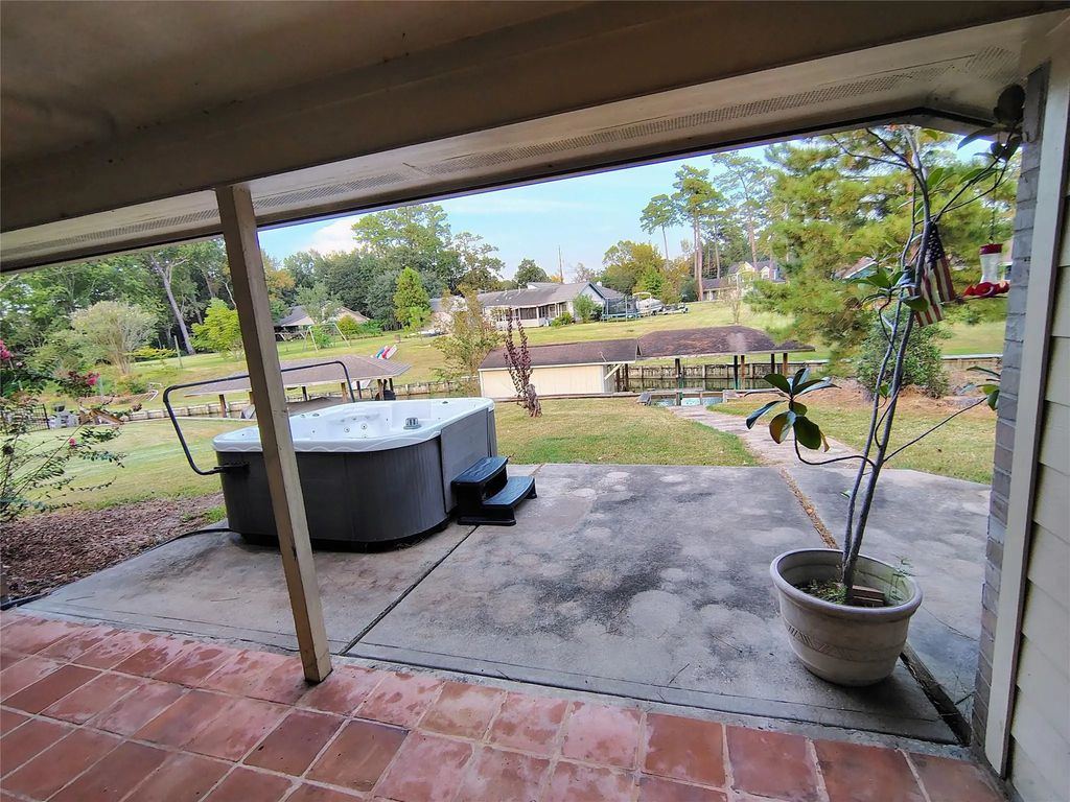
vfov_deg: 78.1
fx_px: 495
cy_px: 401
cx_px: 535
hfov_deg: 94.5
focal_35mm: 16
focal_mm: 2.13
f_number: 2.2
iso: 217
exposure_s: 1/50
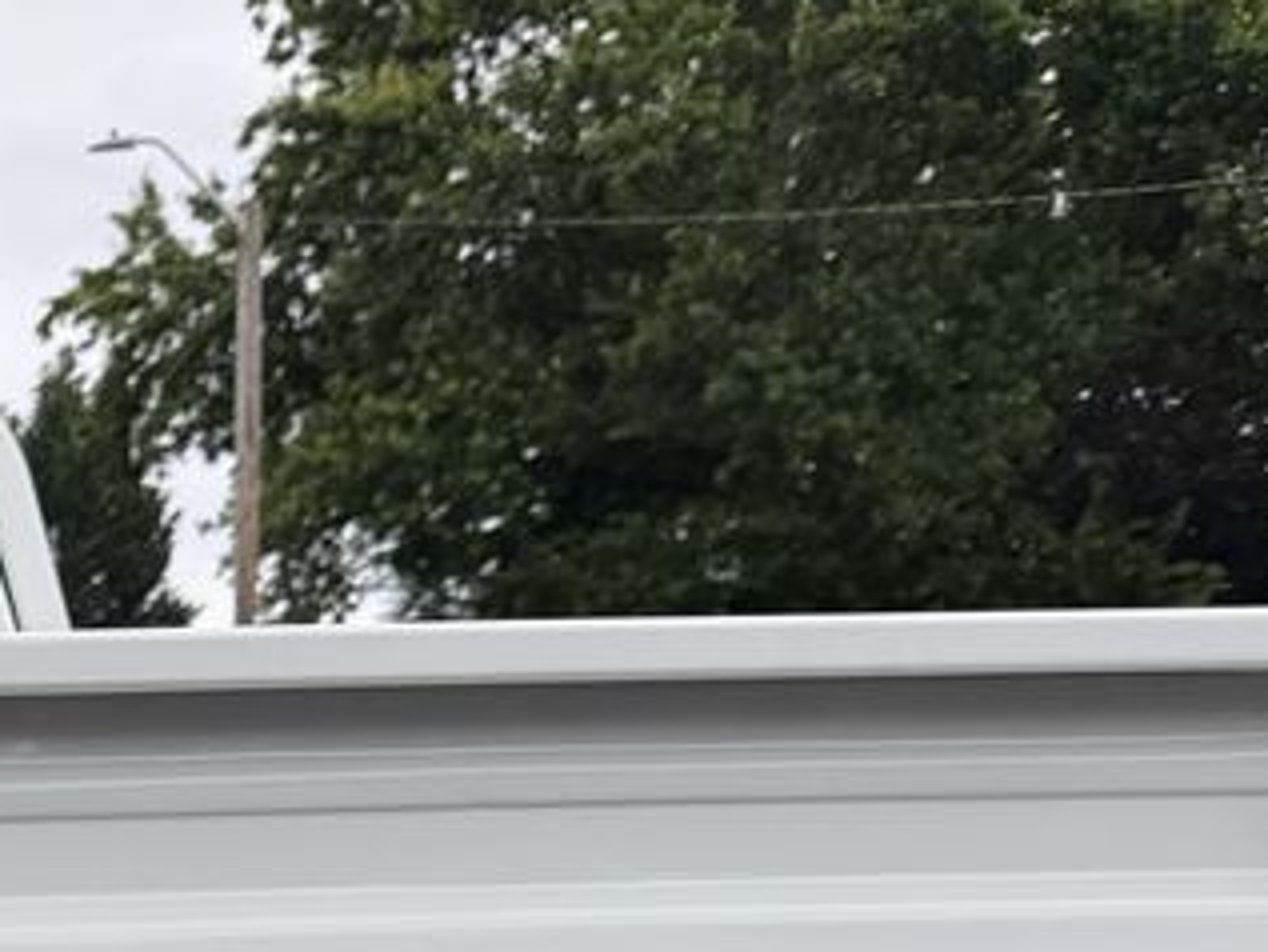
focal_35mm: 97
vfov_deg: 13.5
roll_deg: +3.0
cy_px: 1760
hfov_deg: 18.1
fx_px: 3555
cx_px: -624
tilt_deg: -10.5
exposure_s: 1/1292
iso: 80
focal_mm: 6.76
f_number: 1.78
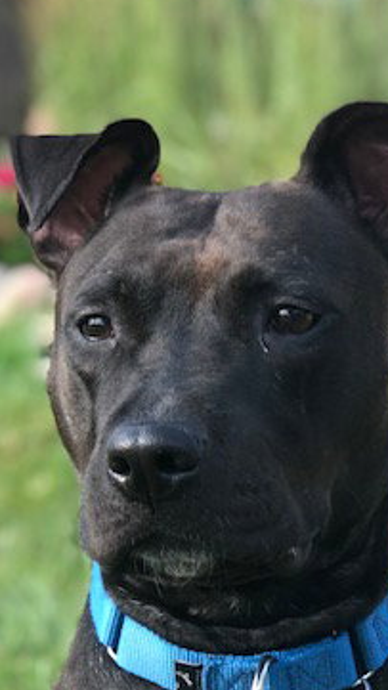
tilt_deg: -10.2
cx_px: 260
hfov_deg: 11.0
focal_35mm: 110
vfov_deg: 19.3
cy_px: 552
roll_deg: -0.5
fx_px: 2012
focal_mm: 6.6
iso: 20
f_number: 2.8
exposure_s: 1/60
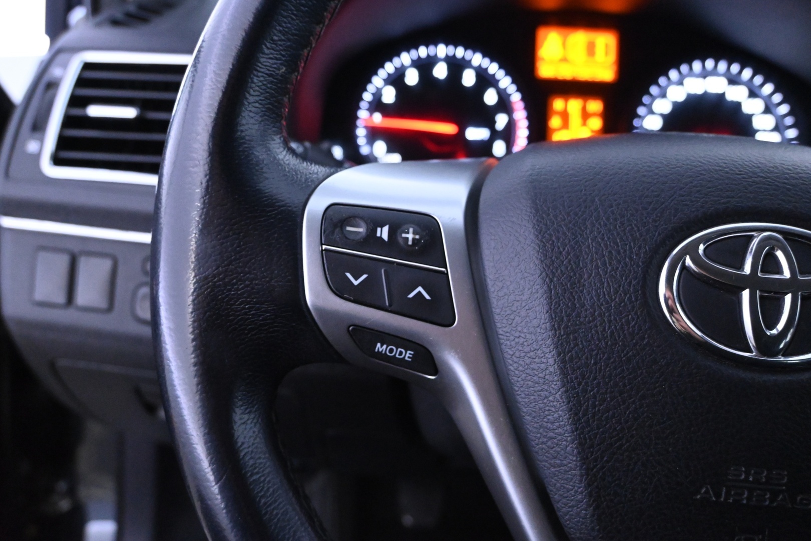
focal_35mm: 32
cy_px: 270
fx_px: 710
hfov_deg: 59.5
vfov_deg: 41.7
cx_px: 406
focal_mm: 21
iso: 5600
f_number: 4.5
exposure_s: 1/30
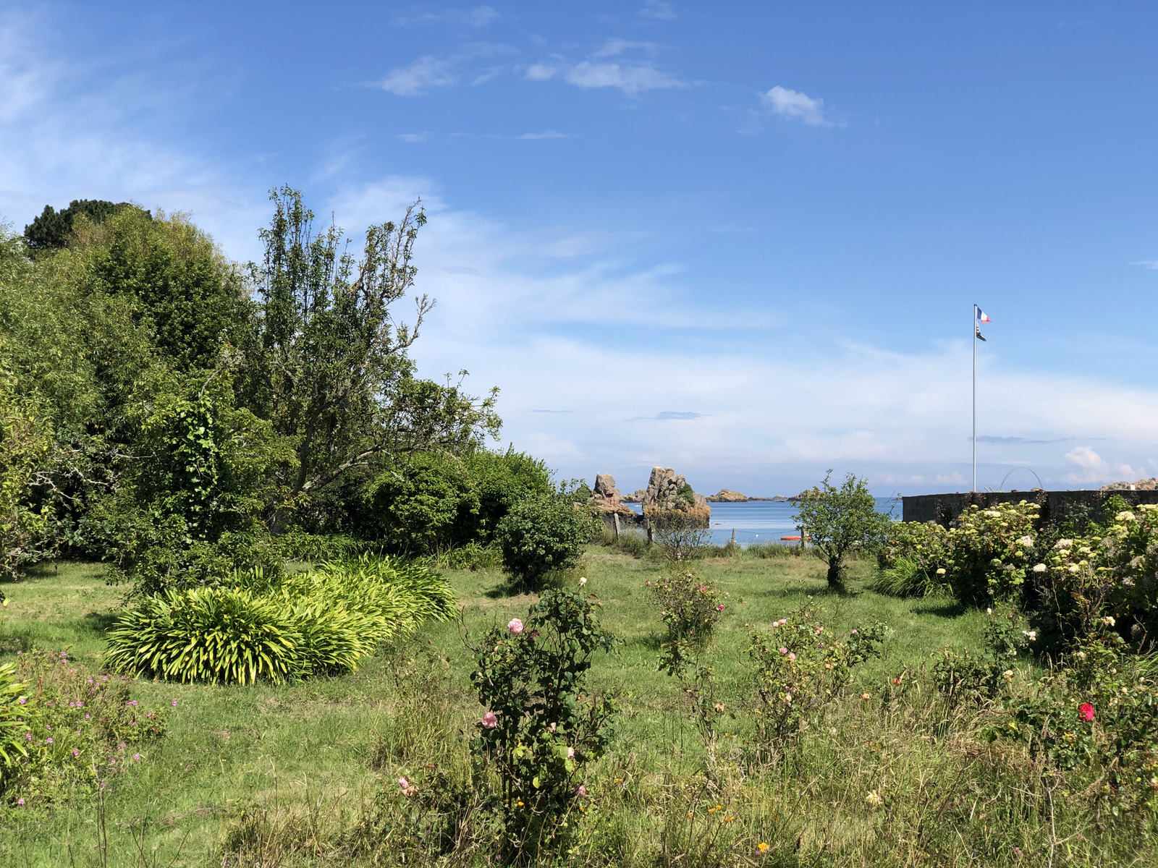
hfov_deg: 36.8
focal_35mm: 52
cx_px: 579
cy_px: 434
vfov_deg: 28.0
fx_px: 1740
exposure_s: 1/1372
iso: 16
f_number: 2.4
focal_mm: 6
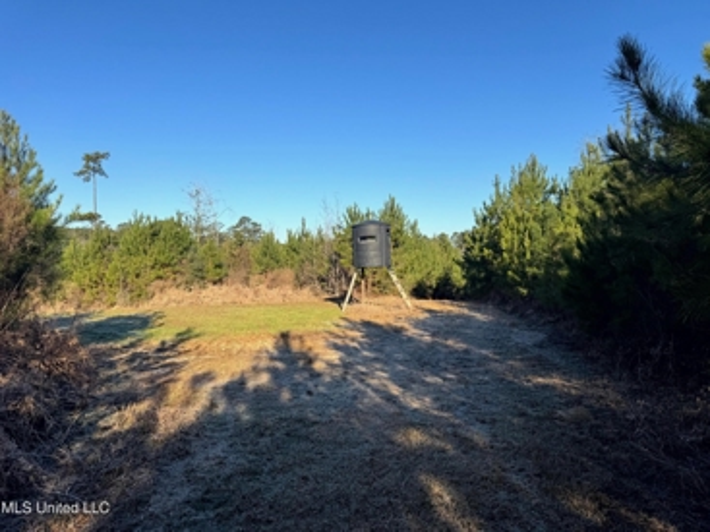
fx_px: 492
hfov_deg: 71.6
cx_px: 355
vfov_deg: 56.8
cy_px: 266
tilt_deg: -1.7
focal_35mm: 24
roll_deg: +0.8
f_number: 1.78
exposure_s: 1/3413
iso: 80
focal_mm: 6.76
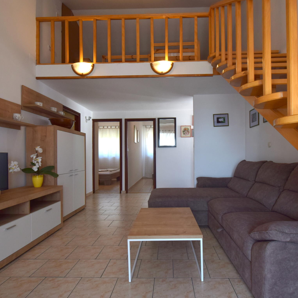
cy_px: 146
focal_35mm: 20
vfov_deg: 74.8
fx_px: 195
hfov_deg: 74.7
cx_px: 162
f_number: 5.6
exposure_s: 1/80
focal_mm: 10
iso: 200
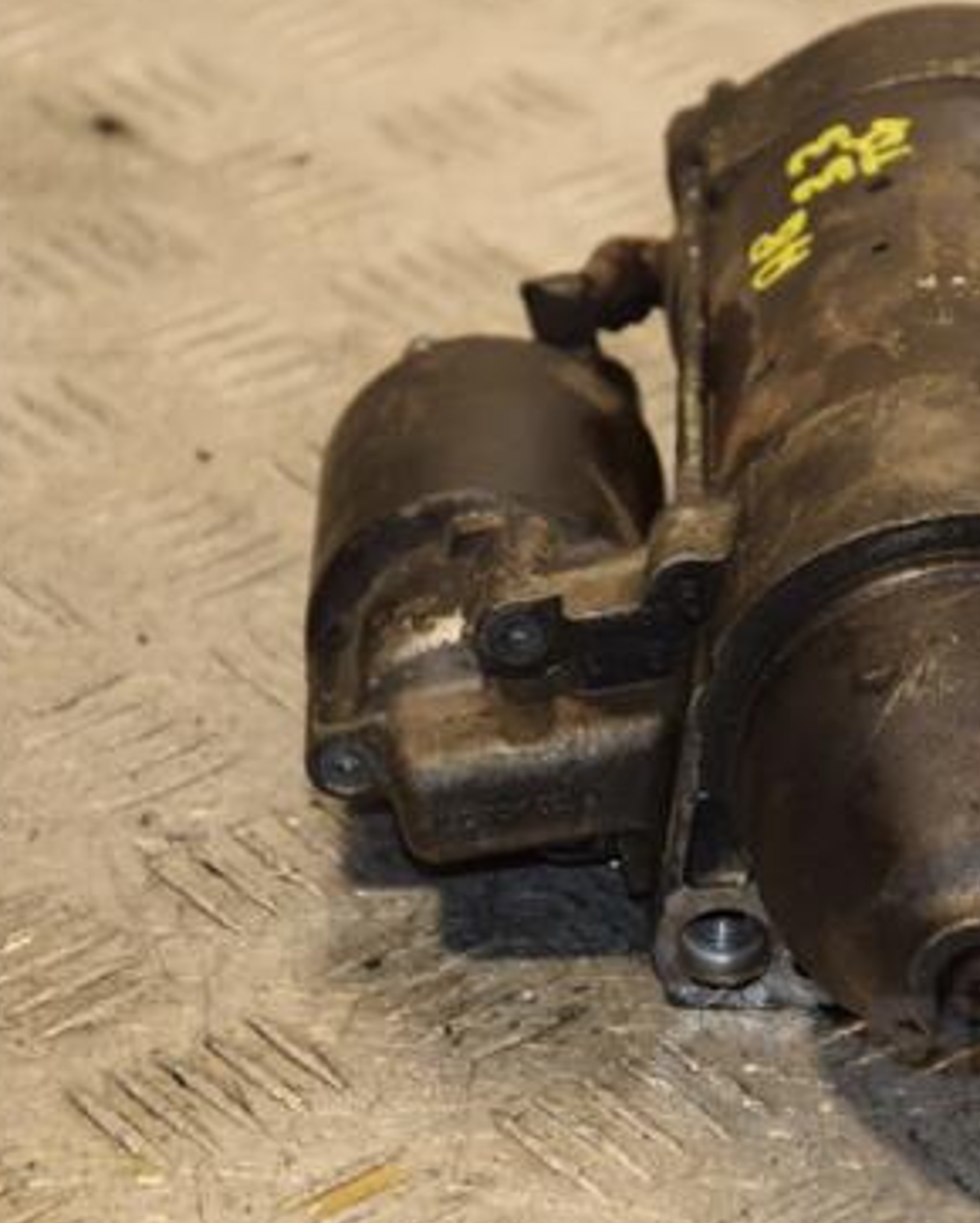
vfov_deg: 9.2
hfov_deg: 7.4
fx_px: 7607
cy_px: 598
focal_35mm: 210
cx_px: 804
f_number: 5.6
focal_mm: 90
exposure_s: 1/160
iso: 800
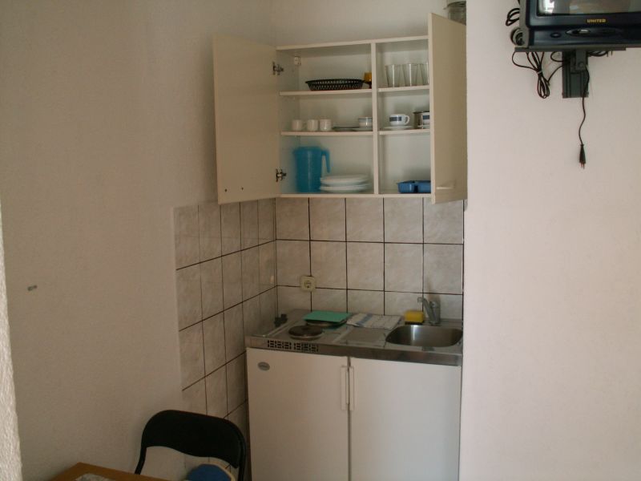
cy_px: 240
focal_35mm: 35
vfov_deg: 40.7
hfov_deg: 52.6
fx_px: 648
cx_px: 320
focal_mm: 5.86
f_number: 2.8
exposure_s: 1/40
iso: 80
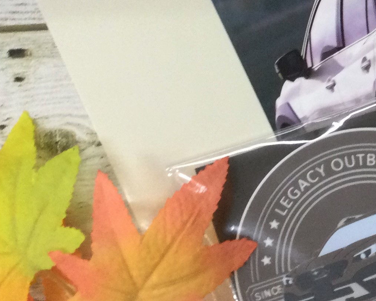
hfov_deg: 17.7
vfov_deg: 15.7
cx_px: 568
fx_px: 1080
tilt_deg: -87.6
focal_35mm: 97
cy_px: 50
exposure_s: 1/30
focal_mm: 3.3
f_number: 2.4
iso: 25
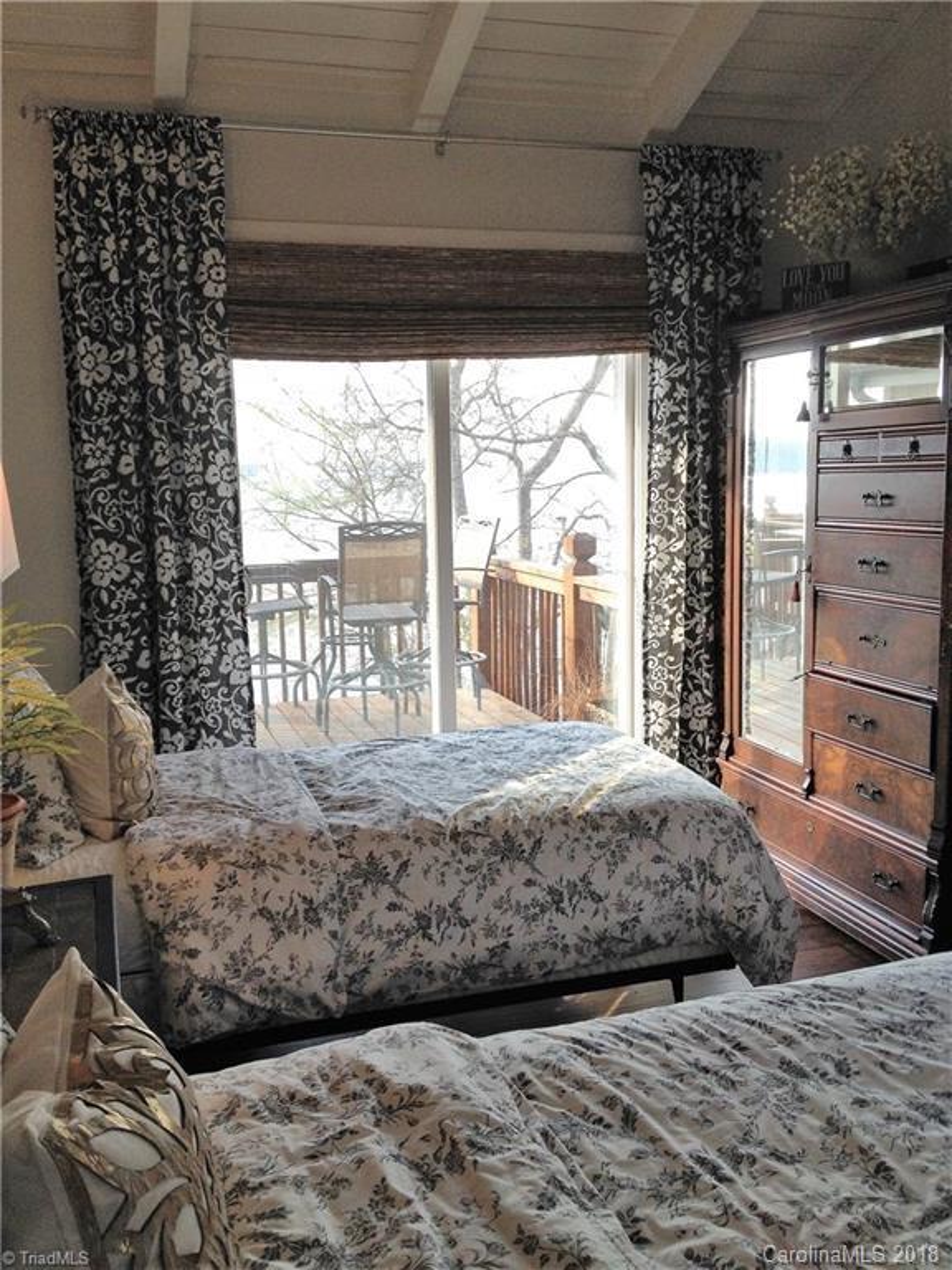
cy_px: 635
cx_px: 476
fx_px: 1283
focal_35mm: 35
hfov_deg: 40.7
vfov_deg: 52.6
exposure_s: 1/120
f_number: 2.4
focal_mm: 4.28
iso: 64
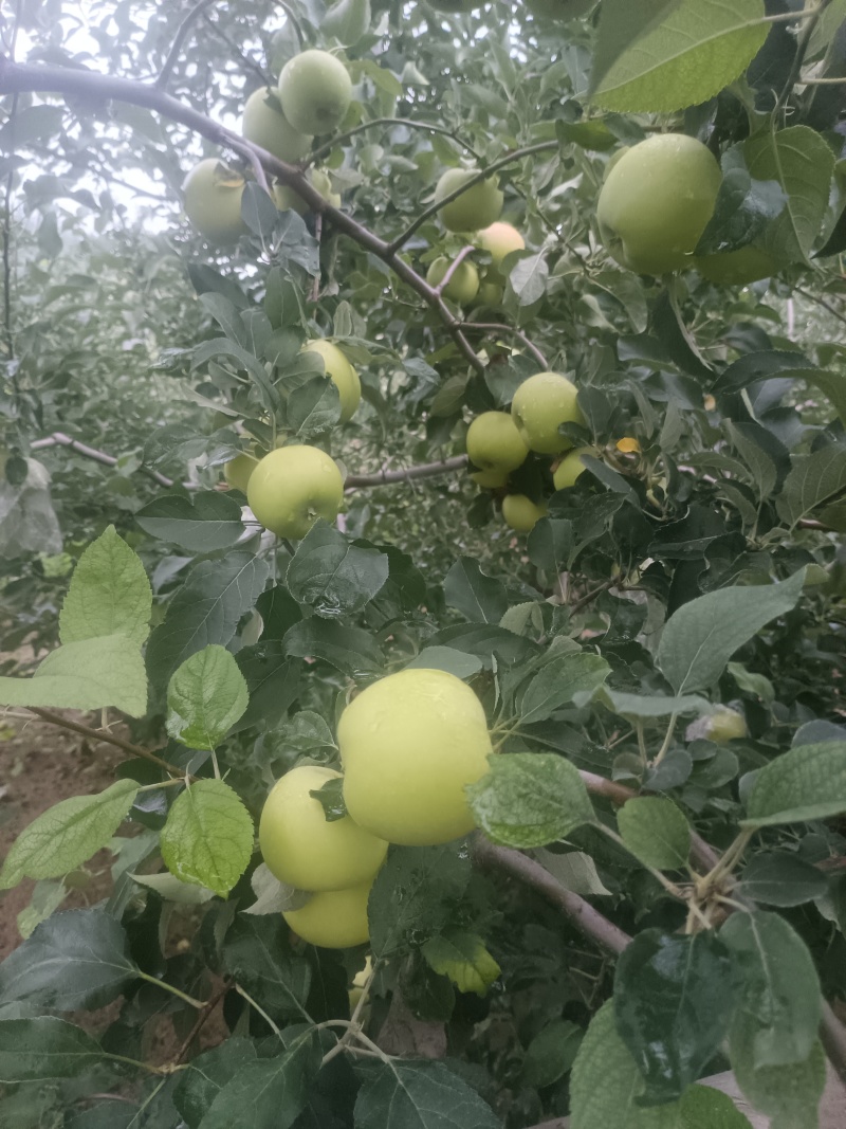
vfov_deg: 67.3
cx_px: 423
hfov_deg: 53.1
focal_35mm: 26
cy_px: 564
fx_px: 847
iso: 1542
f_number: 1.8
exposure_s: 1/100
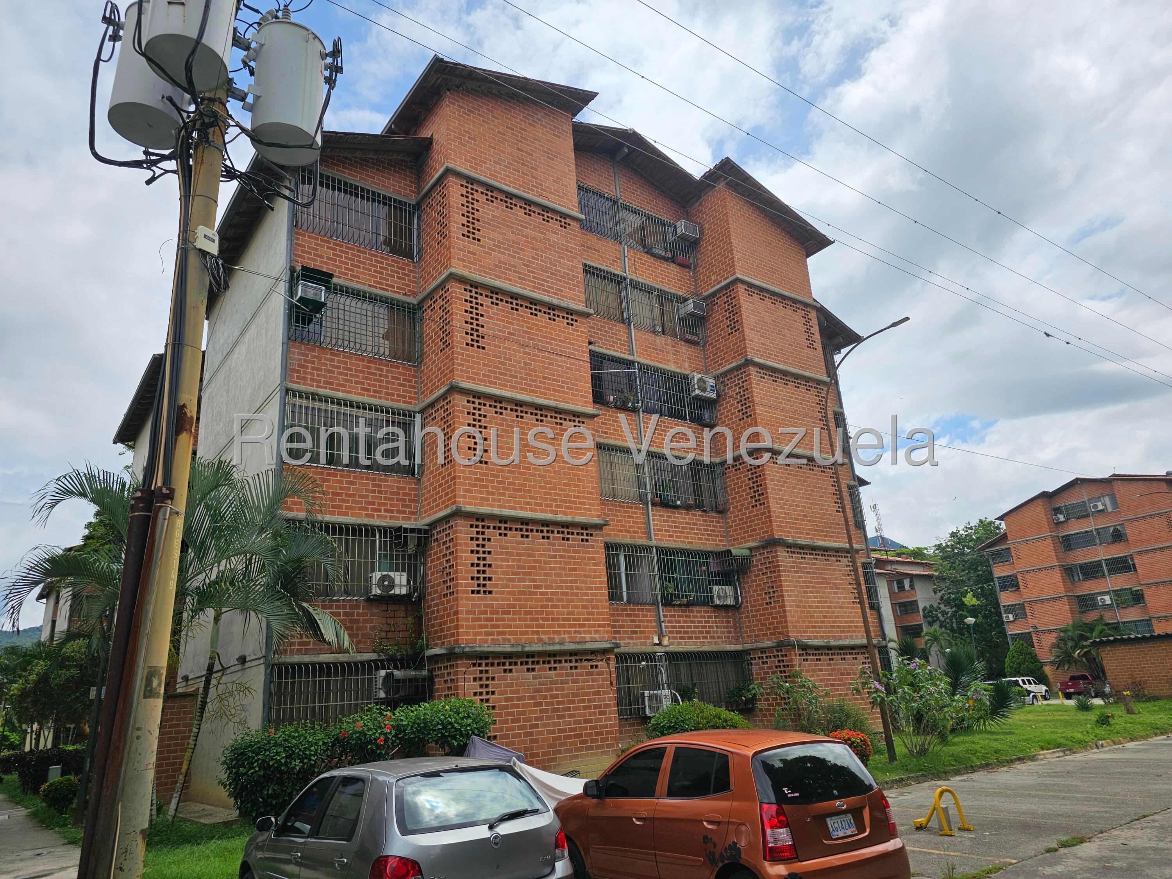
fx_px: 779
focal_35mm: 23
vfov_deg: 58.9
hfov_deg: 73.9
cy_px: 440
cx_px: 586
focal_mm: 6.3
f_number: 1.7
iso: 10
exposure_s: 1/1186
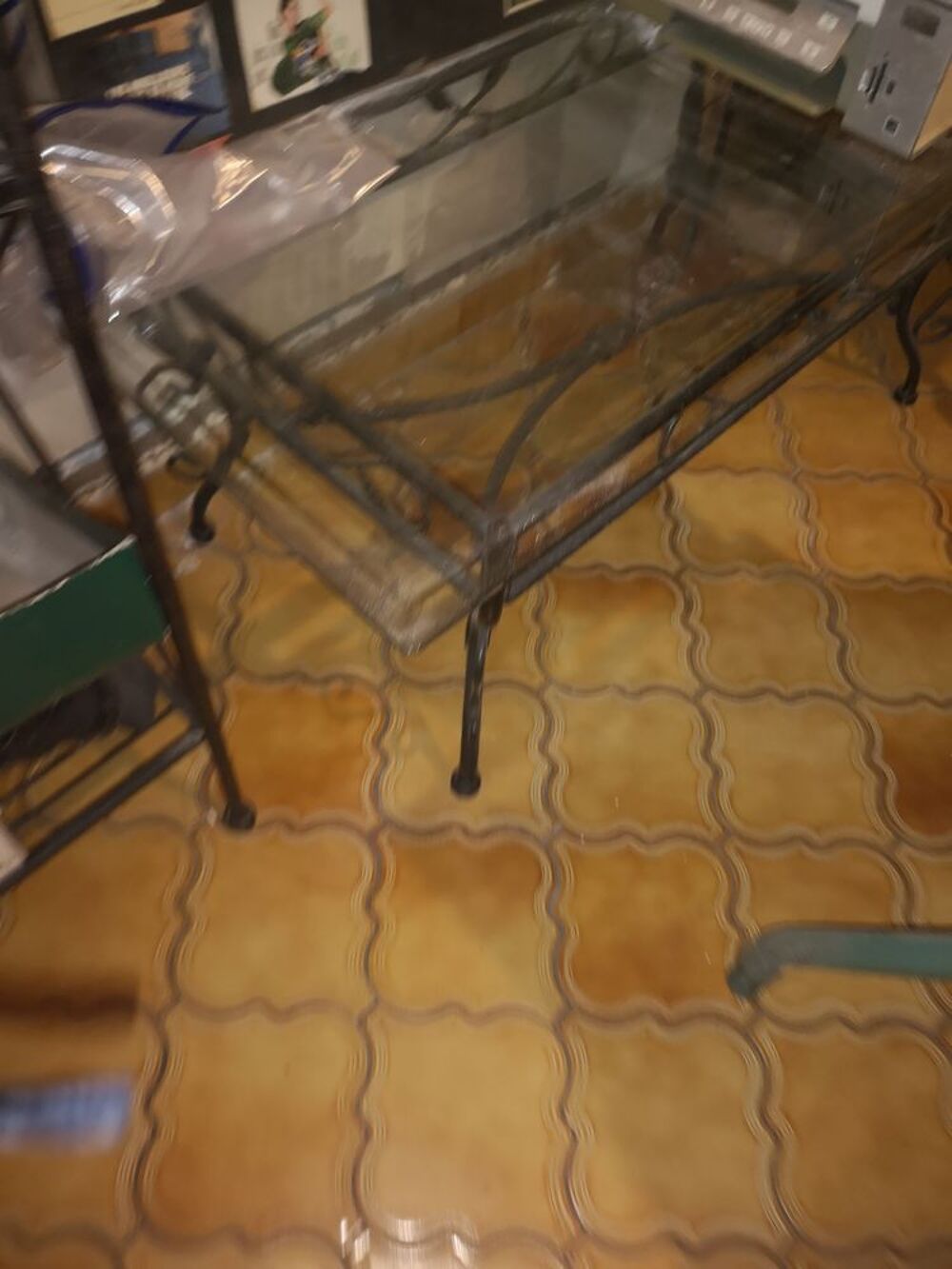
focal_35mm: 27
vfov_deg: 65.3
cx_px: 476
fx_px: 990
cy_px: 634
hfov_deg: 51.4
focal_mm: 5.58
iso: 400
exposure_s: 1/33.3
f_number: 1.8
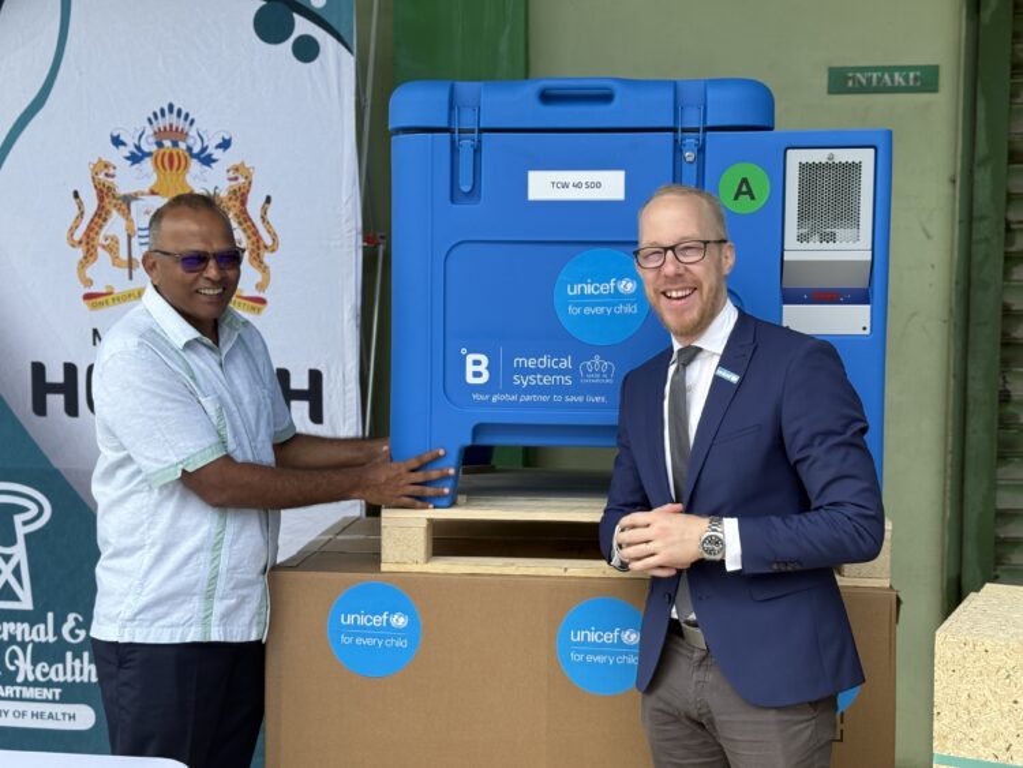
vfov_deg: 30.3
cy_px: 384
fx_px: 1419
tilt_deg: -3.8
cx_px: 512
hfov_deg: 39.6
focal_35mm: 48
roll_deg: -0.2
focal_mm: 6.76
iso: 64
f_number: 1.78
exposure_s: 1/1795
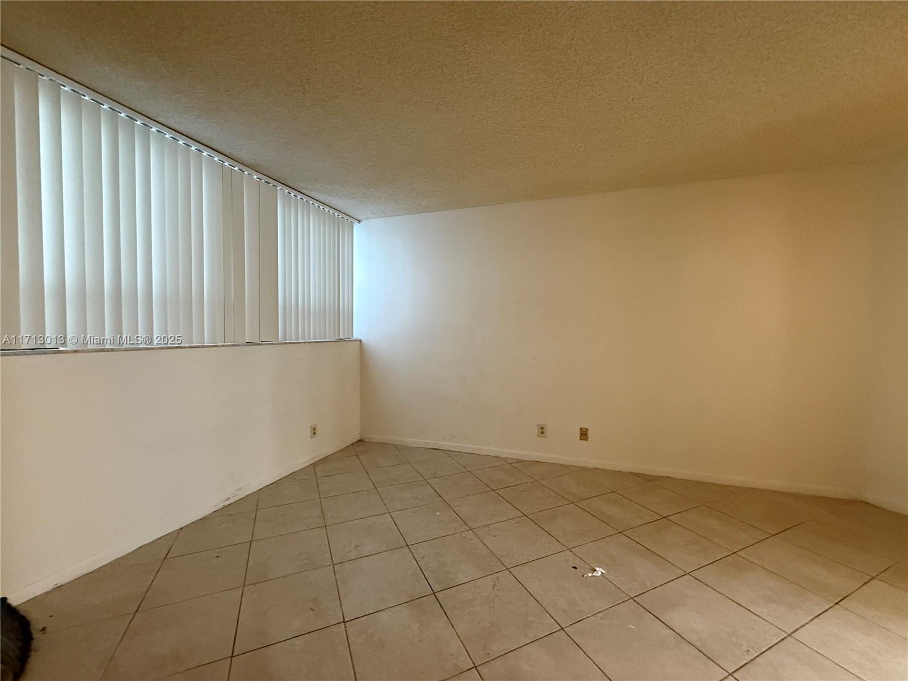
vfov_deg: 85.7
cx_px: 454
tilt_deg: -1.3
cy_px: 340
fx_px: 367
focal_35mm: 14
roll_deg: -0.7
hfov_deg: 102.1
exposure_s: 1/60
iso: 640
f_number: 2.2
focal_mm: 2.22
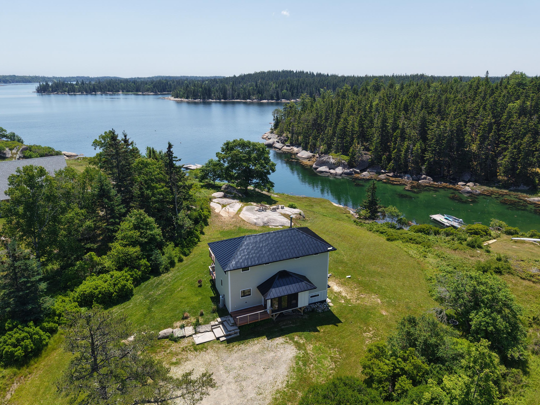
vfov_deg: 54.9
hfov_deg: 69.4
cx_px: 277
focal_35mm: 25
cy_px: 208
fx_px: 390
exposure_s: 1/5000
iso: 220
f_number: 1.8
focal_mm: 8.67
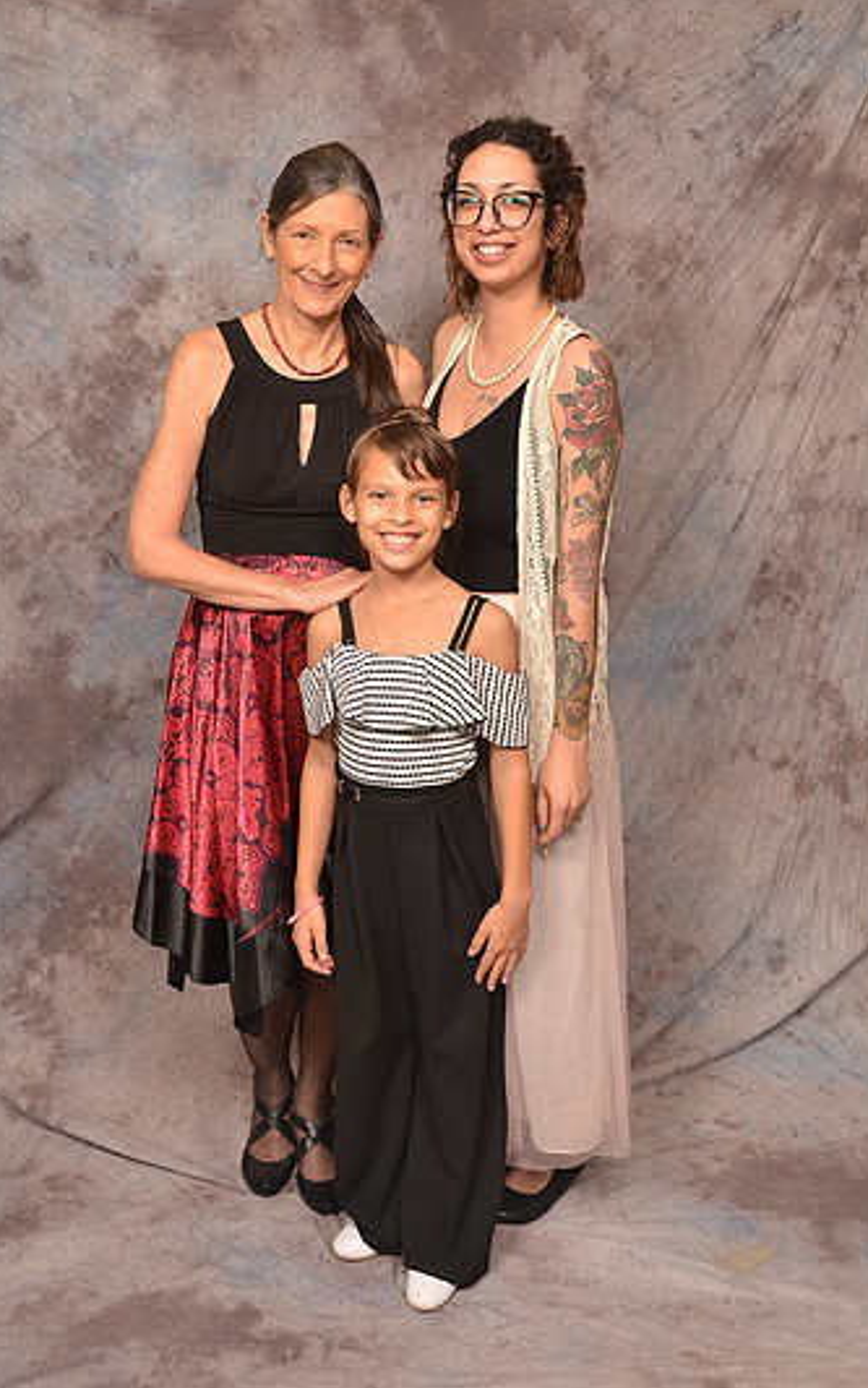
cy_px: 642
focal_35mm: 42
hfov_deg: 30.9
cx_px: 401
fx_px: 1571
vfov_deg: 47.6
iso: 200
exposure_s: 1/60
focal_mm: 25
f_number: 5.6
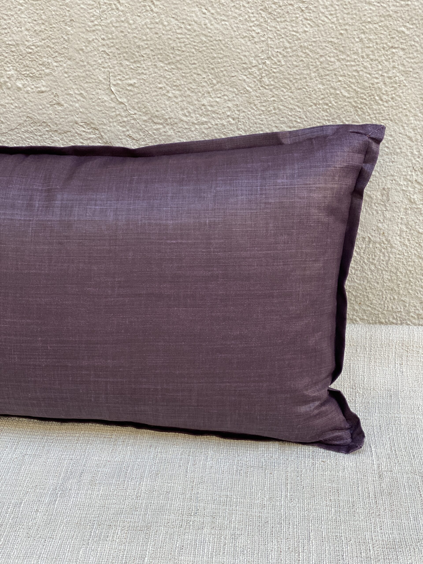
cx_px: 212
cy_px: 282
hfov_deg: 28.0
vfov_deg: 36.8
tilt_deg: -27.6
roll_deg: -2.2
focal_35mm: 52
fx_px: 847
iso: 64
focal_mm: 6
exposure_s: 1/122
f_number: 2
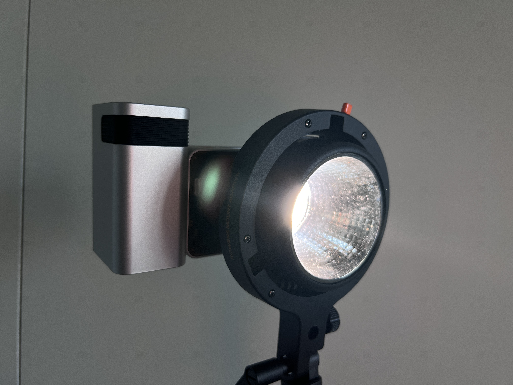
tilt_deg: +3.4
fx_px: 385
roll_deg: +0.2
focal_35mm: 26
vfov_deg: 53.1
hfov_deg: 67.3
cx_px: 256
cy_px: 192
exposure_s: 1/121
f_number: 1.5
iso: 50
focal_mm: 5.7
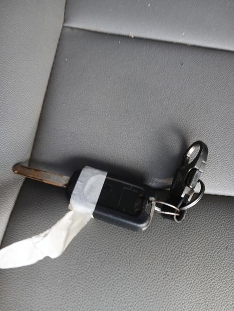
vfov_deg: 67.3
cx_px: 117
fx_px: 234
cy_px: 156
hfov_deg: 53.1
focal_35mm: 26
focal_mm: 3.98
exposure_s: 1/60
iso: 100
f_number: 1.8
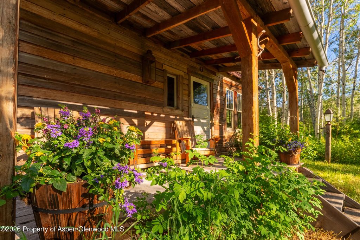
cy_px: 120
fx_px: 165
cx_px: 180
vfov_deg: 72.1
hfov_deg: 95.0
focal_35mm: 16
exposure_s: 1/2000
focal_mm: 16.5
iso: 400
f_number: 11
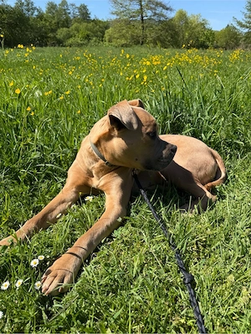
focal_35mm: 24
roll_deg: -0.1
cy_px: 167
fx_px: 232
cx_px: 126
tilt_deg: -25.5
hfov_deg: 56.8
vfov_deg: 71.6
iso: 80
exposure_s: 1/2703
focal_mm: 6.76
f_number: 1.78
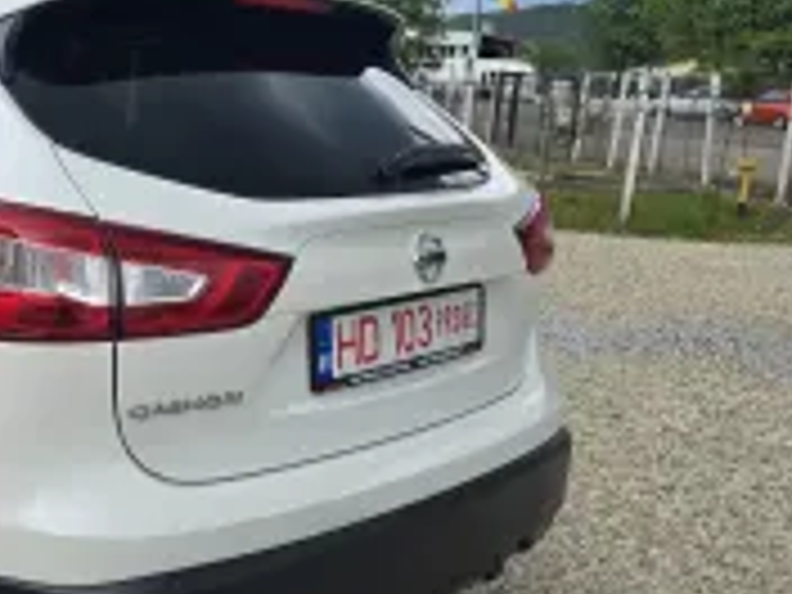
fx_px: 1075
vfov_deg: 30.9
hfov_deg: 36.4
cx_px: 0
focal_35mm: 47
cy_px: 297
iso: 12
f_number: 1.7
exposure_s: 1/357
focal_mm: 6.3
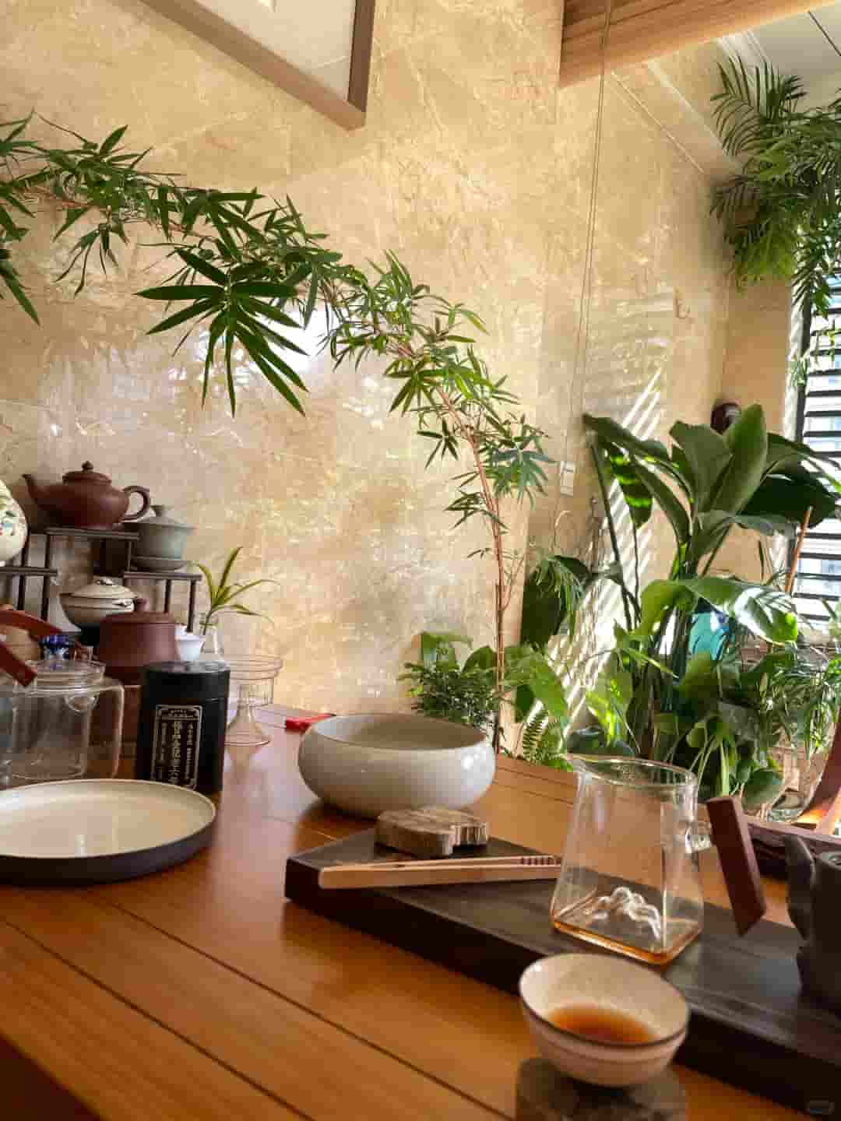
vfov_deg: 67.3
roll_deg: -3.6
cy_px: 560
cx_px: 420
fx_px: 842
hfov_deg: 53.1
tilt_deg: +0.8
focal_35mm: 26
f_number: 1.6
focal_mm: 4.2
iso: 40
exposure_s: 1/121
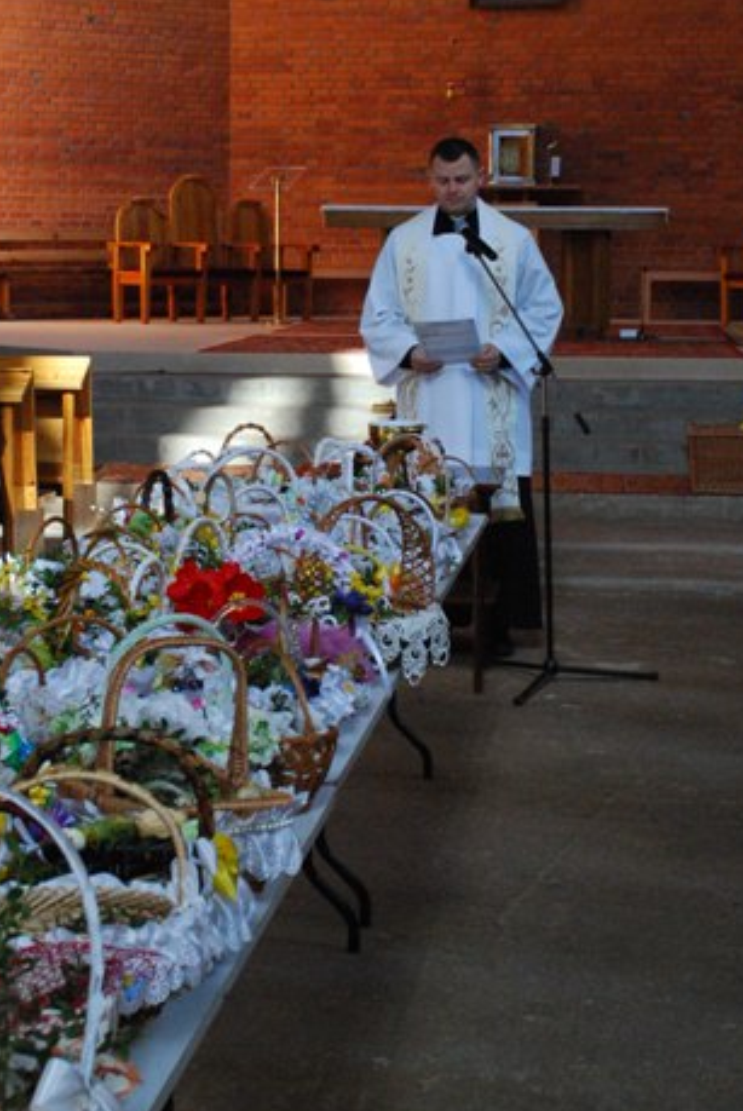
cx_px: 300
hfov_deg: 20.0
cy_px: 344
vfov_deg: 29.4
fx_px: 2100
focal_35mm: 68
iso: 1600
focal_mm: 26
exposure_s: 1/125
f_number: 9
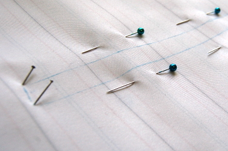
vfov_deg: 23.7
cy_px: 63
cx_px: 177
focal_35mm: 57
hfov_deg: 34.2
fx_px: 361
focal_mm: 24
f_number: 6.3
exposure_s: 1/160
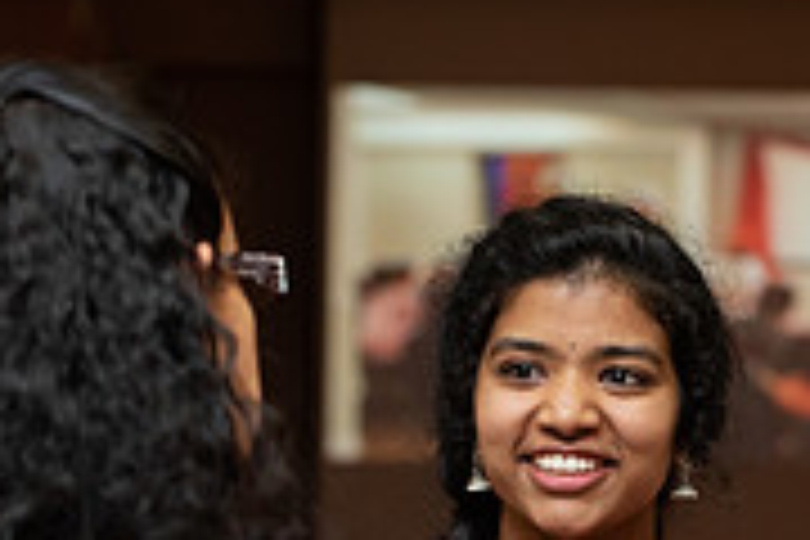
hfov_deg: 9.1
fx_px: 5085
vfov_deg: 6.1
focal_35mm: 226
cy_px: 520
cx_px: 720
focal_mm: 70
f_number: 4.5
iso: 1600
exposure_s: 1/160
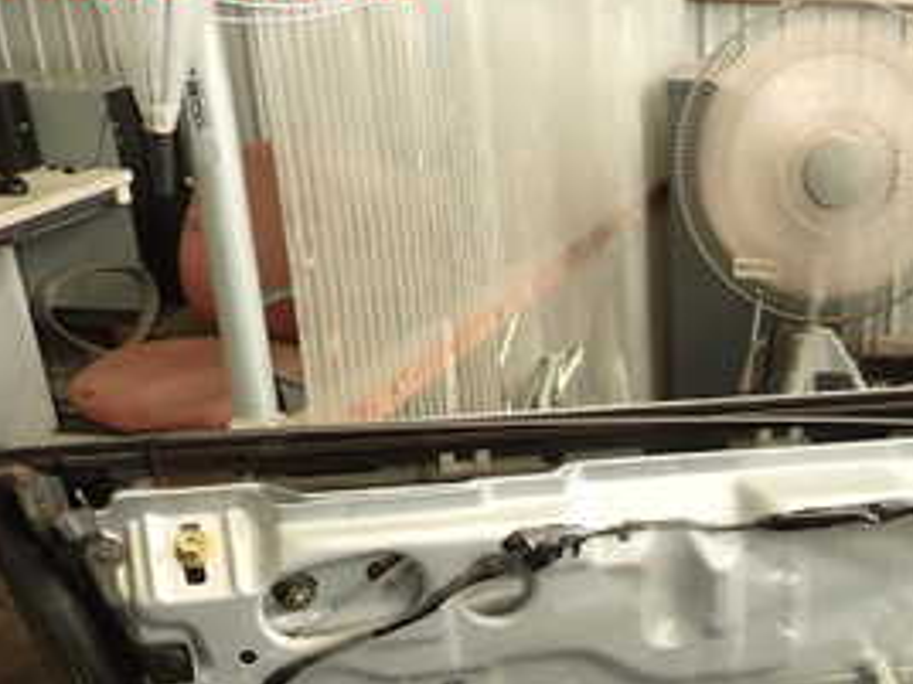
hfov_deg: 32.7
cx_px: 818
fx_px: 1477
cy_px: 698
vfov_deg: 24.8
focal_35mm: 56
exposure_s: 1/60
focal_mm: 4.5
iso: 200
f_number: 2
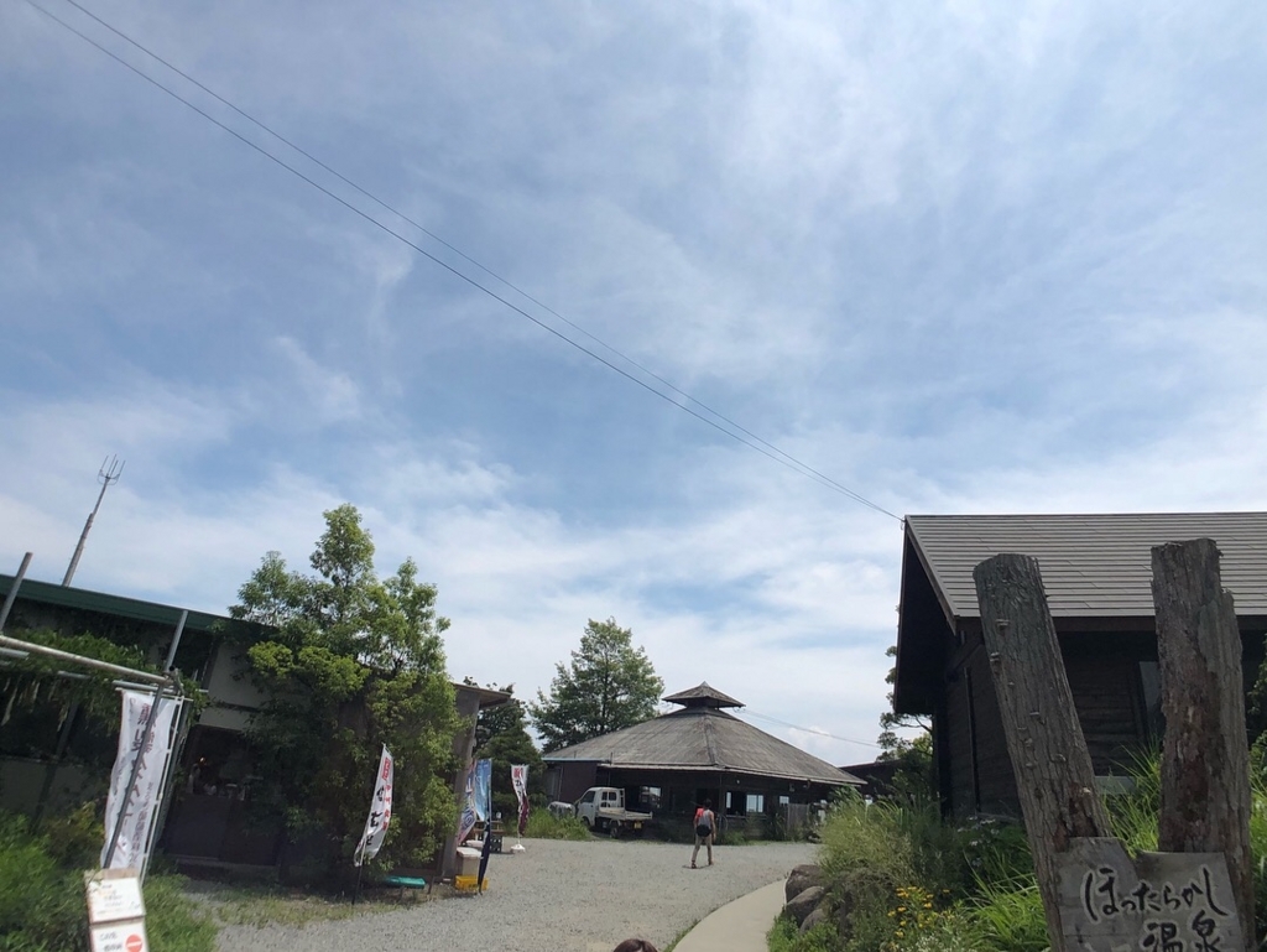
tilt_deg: +27.3
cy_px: 476
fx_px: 1025
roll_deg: -4.6
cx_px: 634
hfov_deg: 63.4
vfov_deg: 49.8
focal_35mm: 28
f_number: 1.8
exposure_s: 1/4049
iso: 20
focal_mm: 3.99
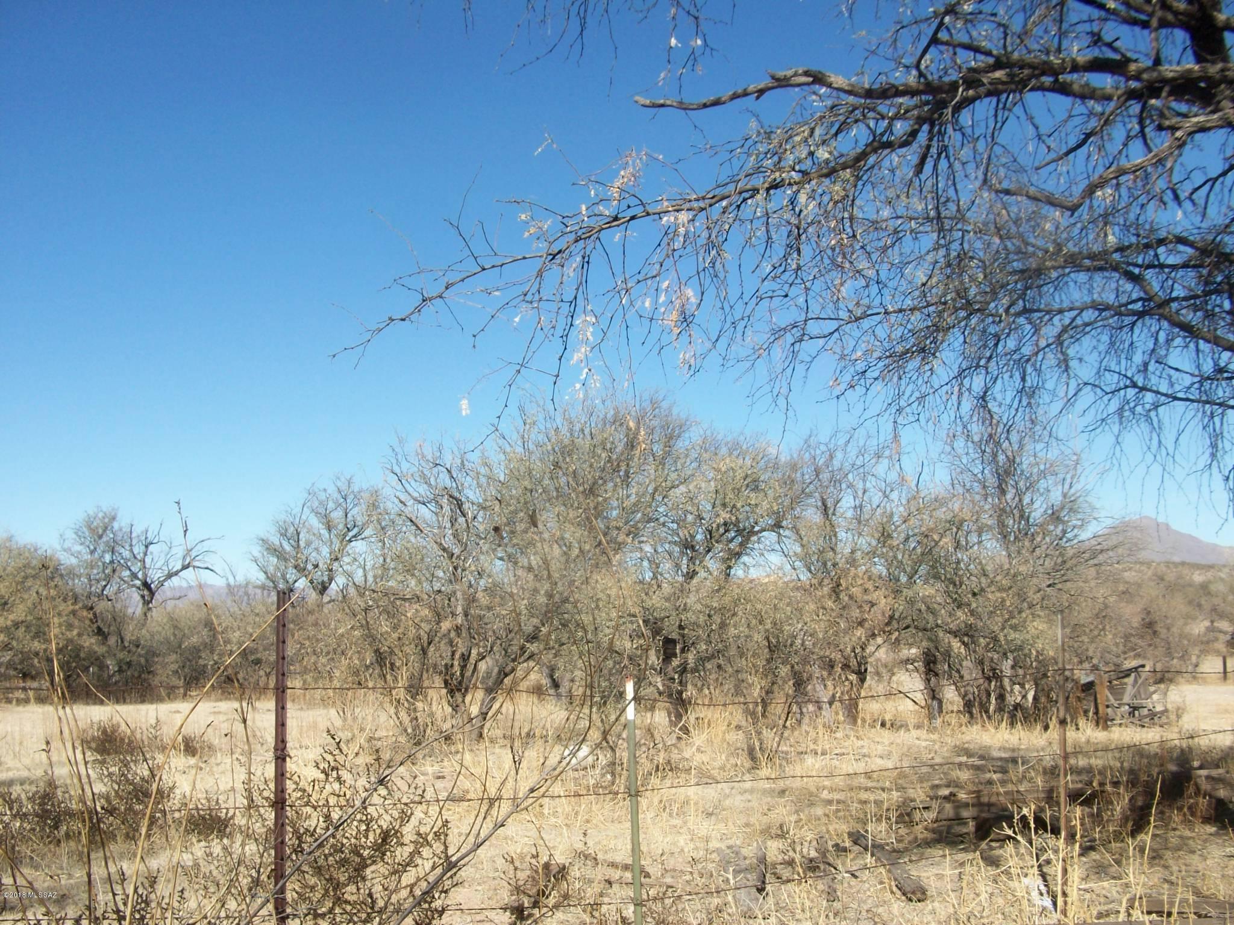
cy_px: 462
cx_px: 617
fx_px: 1212
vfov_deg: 41.8
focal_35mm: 34
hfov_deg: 54.0
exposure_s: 1/305
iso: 64
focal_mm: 5.7
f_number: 5.5
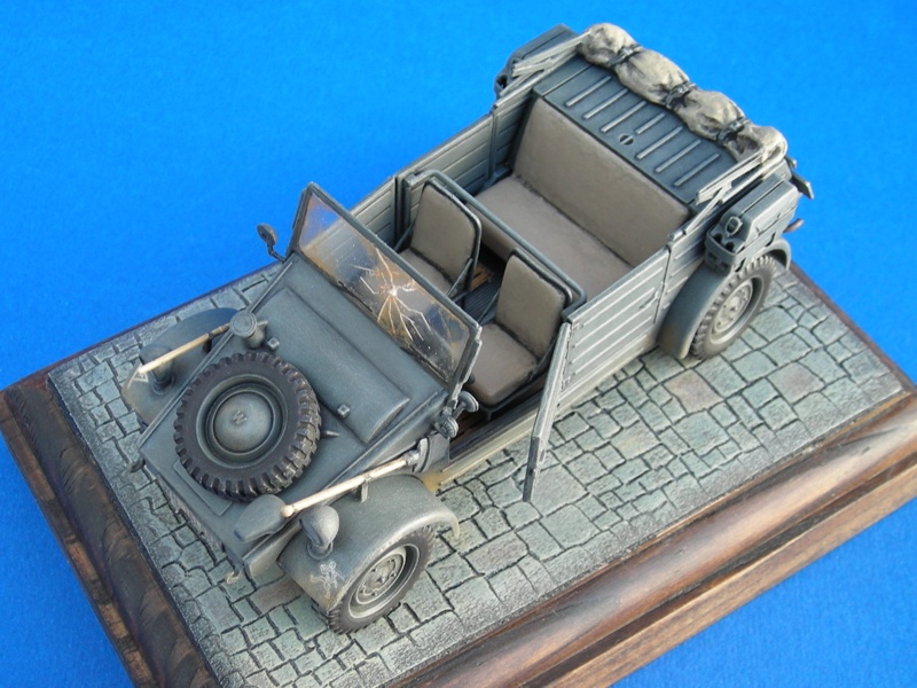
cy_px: 344
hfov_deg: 49.0
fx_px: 1007
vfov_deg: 37.7
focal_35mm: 38
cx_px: 458
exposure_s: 1/30.4
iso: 50
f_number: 3.2
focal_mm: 6.3
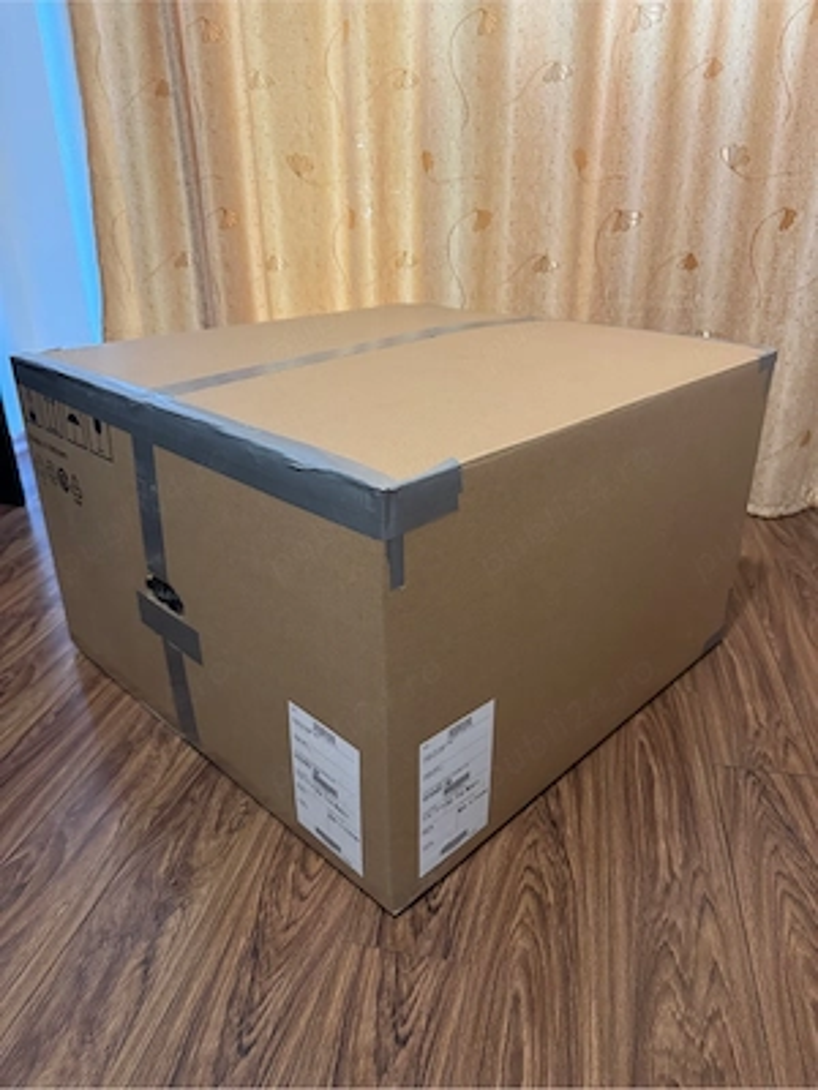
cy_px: 545
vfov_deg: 71.6
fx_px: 756
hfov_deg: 56.8
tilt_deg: -23.8
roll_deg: +0.3
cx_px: 409
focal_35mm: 24
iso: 640
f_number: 1.78
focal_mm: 6.76
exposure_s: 1/60
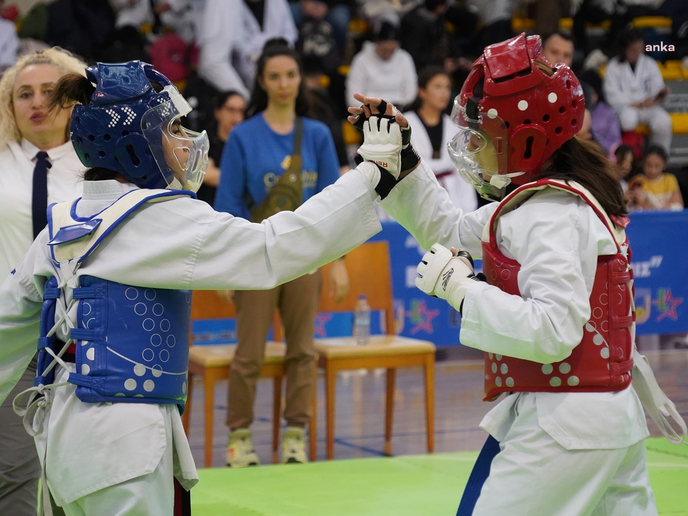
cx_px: 330
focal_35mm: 153
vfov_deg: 9.7
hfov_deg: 12.9
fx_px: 3041
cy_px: 258
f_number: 6.3
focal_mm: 141
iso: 6400
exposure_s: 1/640
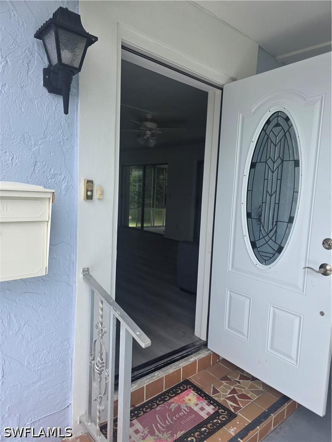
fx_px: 294
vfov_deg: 73.9
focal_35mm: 23
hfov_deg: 58.9
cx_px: 166
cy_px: 221
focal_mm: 6.3
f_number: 1.7
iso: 80
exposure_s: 1/2621
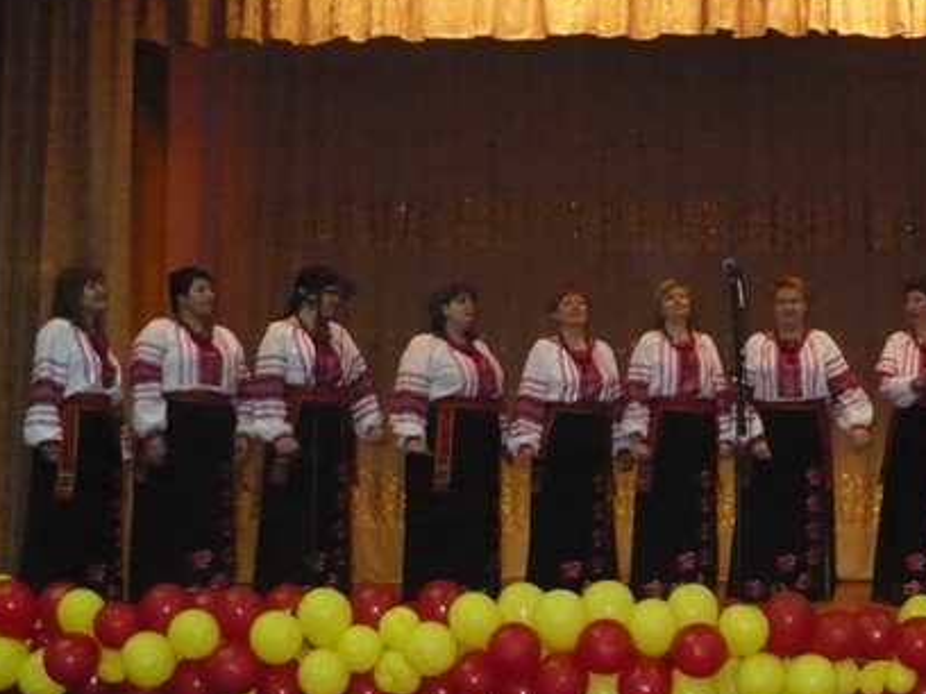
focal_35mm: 58
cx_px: 701
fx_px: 1552
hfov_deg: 32.6
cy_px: 438
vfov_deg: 25.2
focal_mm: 6.1
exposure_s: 1/30
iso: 640
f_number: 2.8
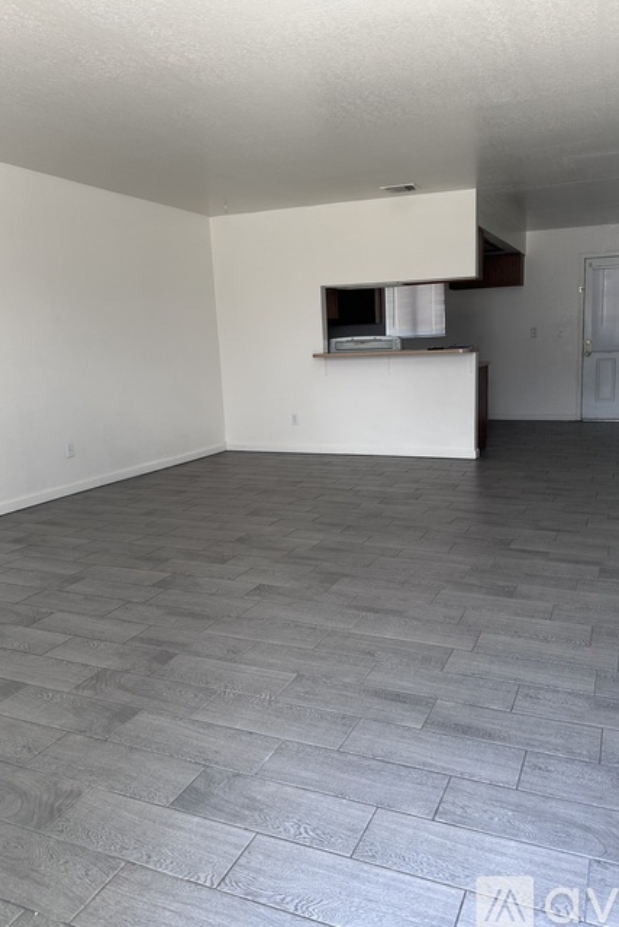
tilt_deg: -8.2
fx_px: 670
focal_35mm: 26
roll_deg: +1.1
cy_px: 451
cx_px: 348
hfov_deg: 49.5
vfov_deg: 69.4
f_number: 1.78
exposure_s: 1/123
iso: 50
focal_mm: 6.86
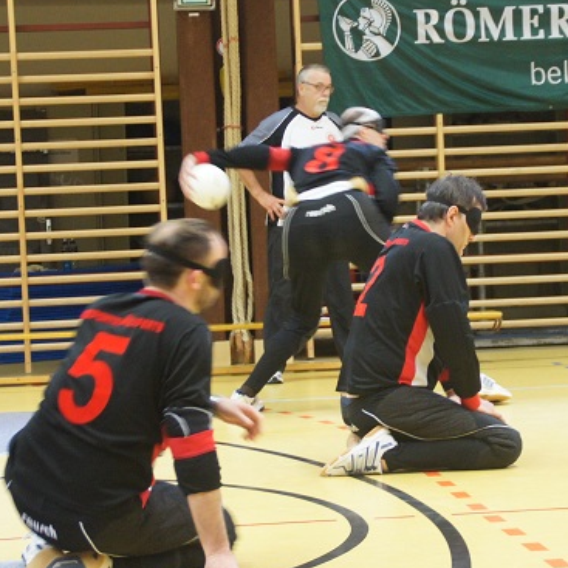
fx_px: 2061
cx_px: 328
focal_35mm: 111
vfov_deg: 15.7
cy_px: 248
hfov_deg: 15.7
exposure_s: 1/25
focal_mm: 40
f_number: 4.5
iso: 1600
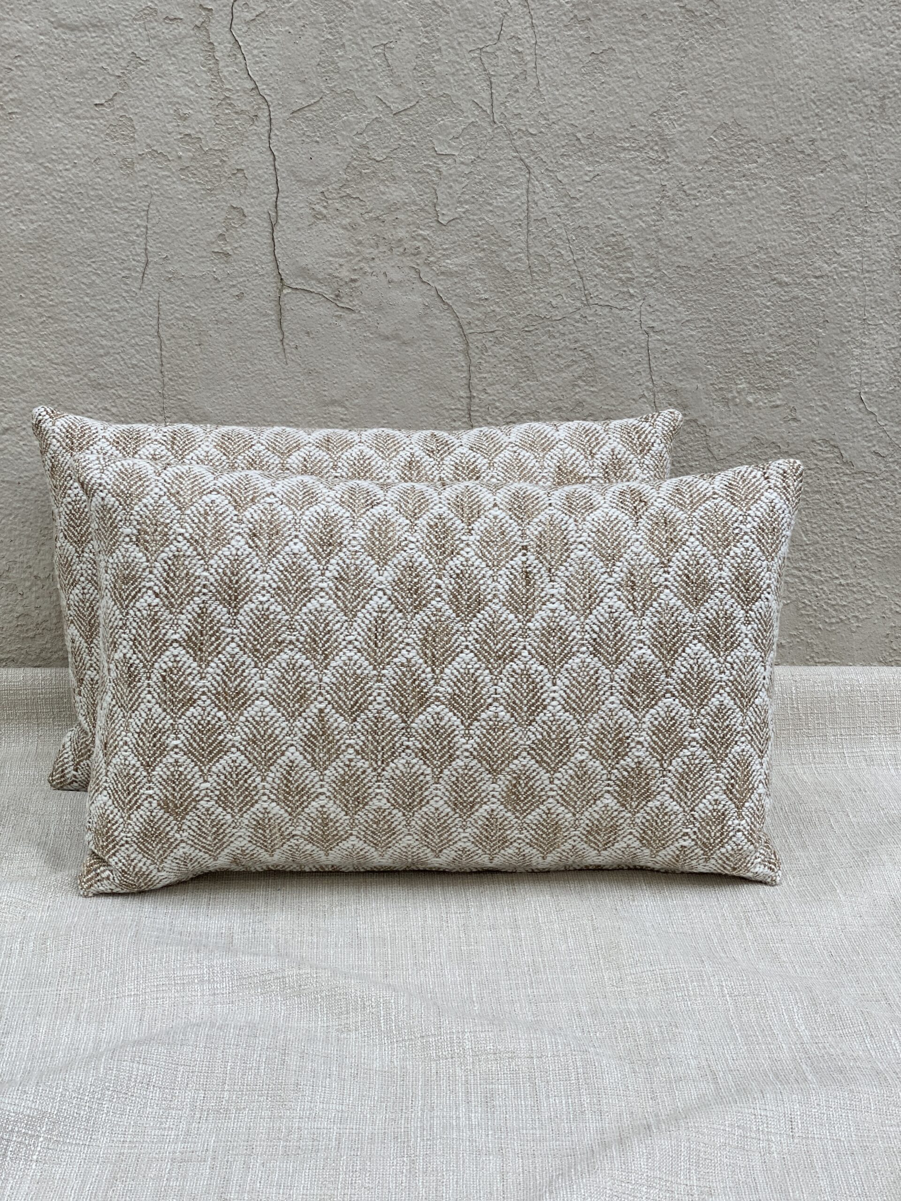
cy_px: 600
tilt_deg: -18.6
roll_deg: -1.3
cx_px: 450
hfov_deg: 28.0
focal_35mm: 52
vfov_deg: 36.8
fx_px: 1805
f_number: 2
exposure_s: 1/122
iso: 25
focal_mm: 6
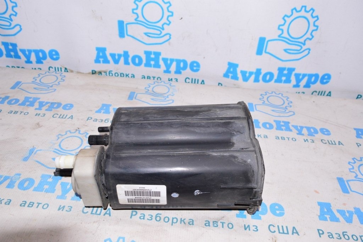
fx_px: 302
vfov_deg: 43.5
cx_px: 182
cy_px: 121
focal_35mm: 30
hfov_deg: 62.0
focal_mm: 20
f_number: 8
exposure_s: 1/160
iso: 1600
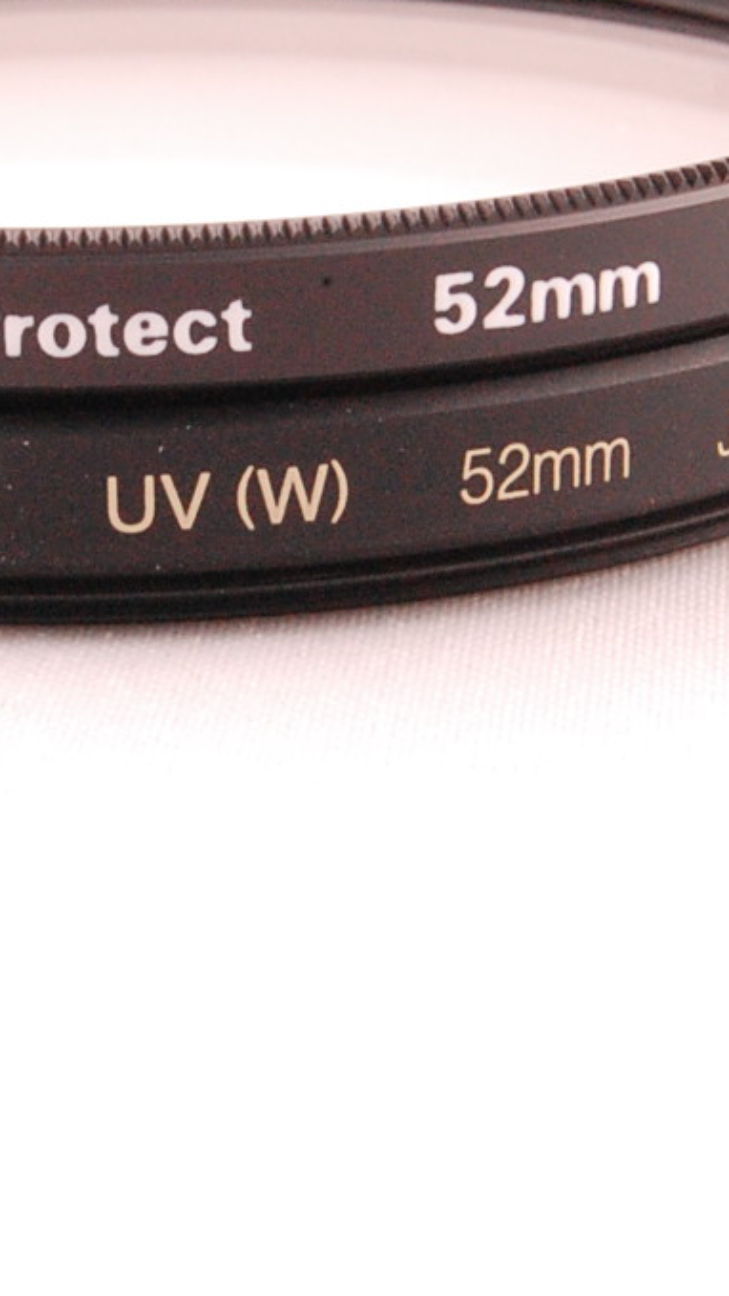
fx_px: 6568
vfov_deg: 11.2
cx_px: 141
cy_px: 391
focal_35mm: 191
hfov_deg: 6.3
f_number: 29
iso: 1600
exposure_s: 1/125
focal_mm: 55
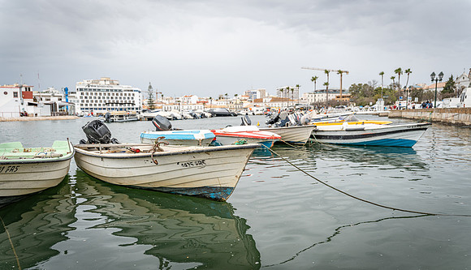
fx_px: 362
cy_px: 149
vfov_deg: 40.9
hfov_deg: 66.1
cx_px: 236
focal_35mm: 29
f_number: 3.2
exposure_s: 1/1250
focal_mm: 27.2
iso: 100
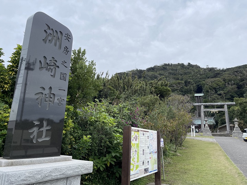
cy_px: 92
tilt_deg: +13.1
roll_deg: -2.8
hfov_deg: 69.4
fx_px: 178
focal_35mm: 25
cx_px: 124
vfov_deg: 54.9
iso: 32
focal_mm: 5.1
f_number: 1.6
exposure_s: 1/1353
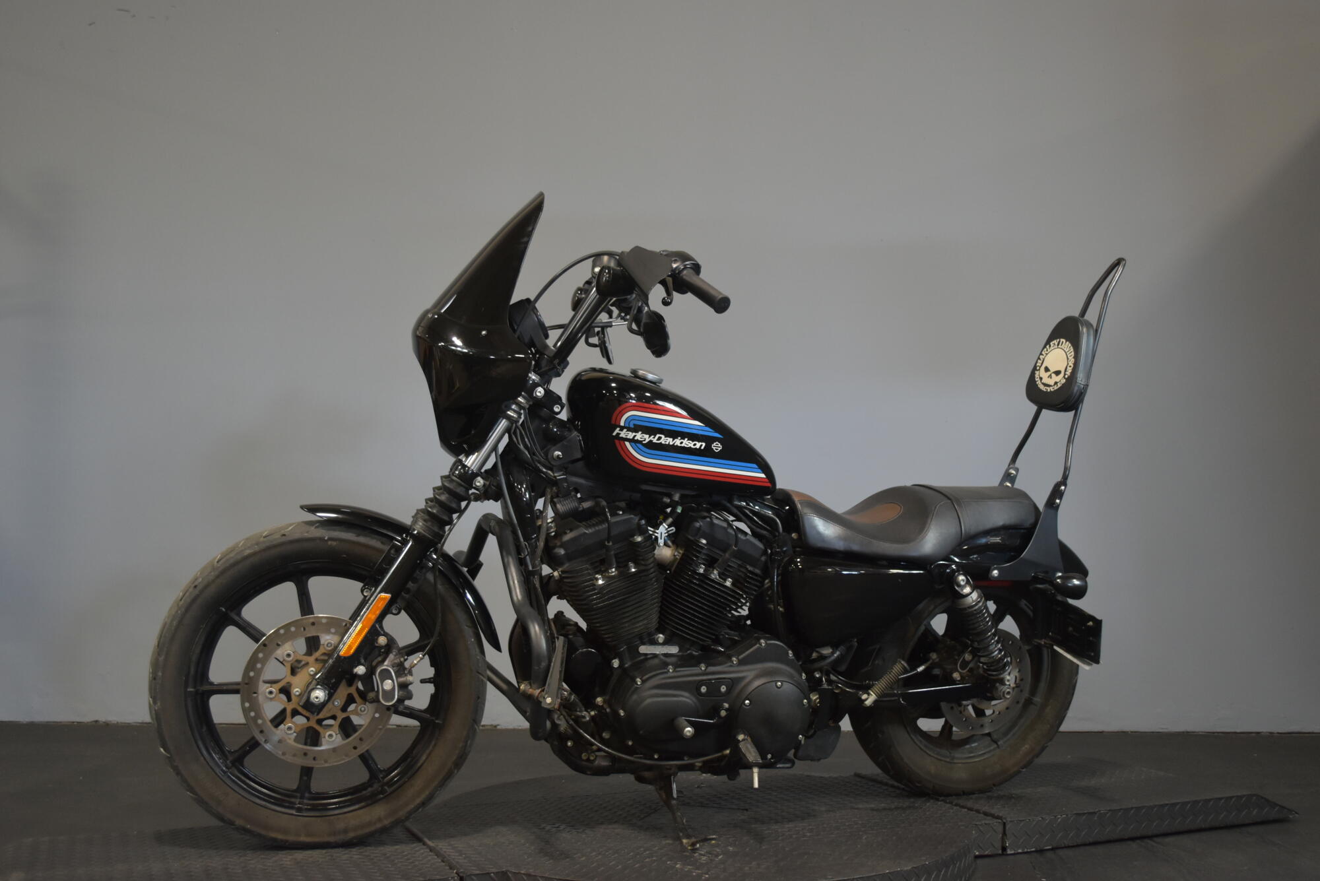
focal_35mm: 36
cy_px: 440
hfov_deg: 53.1
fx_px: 1320
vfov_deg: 36.9
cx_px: 660
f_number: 4
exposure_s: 1/30
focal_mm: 24
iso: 1000
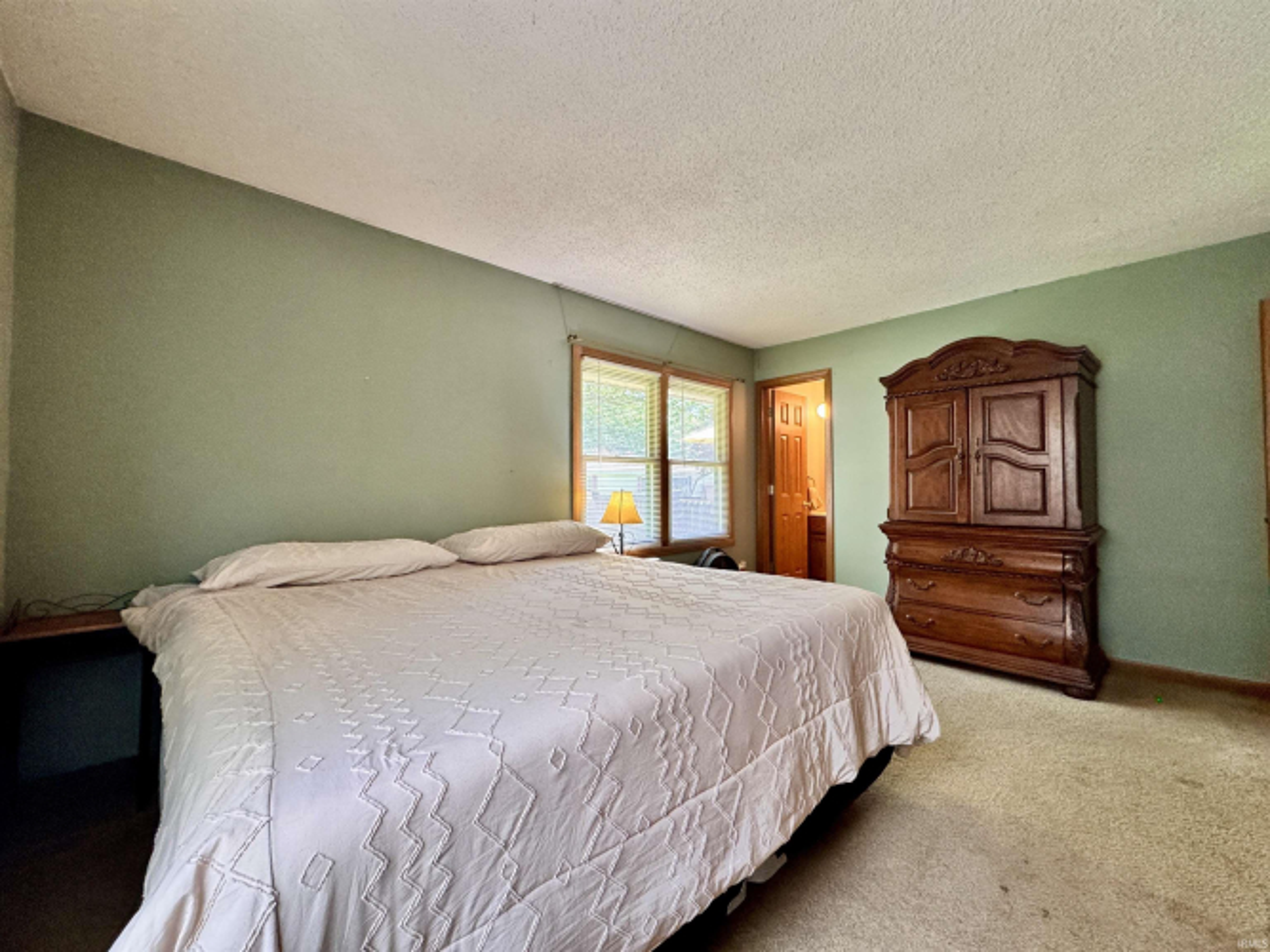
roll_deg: -0.1
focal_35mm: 14
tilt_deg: +0.3
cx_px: 635
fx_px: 514
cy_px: 476
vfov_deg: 85.7
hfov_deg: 102.1
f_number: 2.2
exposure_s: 1/60
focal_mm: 2.22
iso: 400
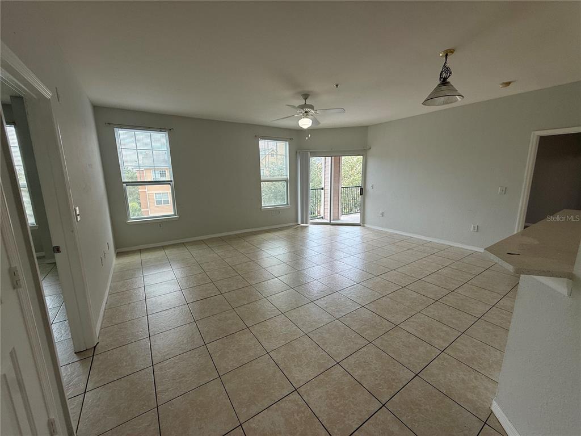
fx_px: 235
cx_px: 290
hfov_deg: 102.1
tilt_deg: -9.5
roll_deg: +1.0
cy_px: 218
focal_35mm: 14
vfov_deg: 85.7
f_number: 2.2
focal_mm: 2.22
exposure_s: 1/143
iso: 64
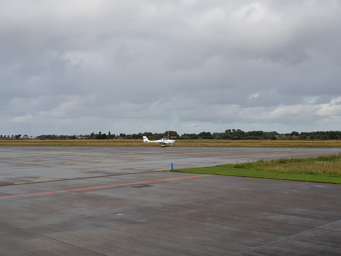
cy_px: 128
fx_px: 256
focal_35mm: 26
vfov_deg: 53.1
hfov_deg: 67.3
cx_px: 170
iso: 40
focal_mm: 3.93
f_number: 1.7
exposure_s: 1/1667
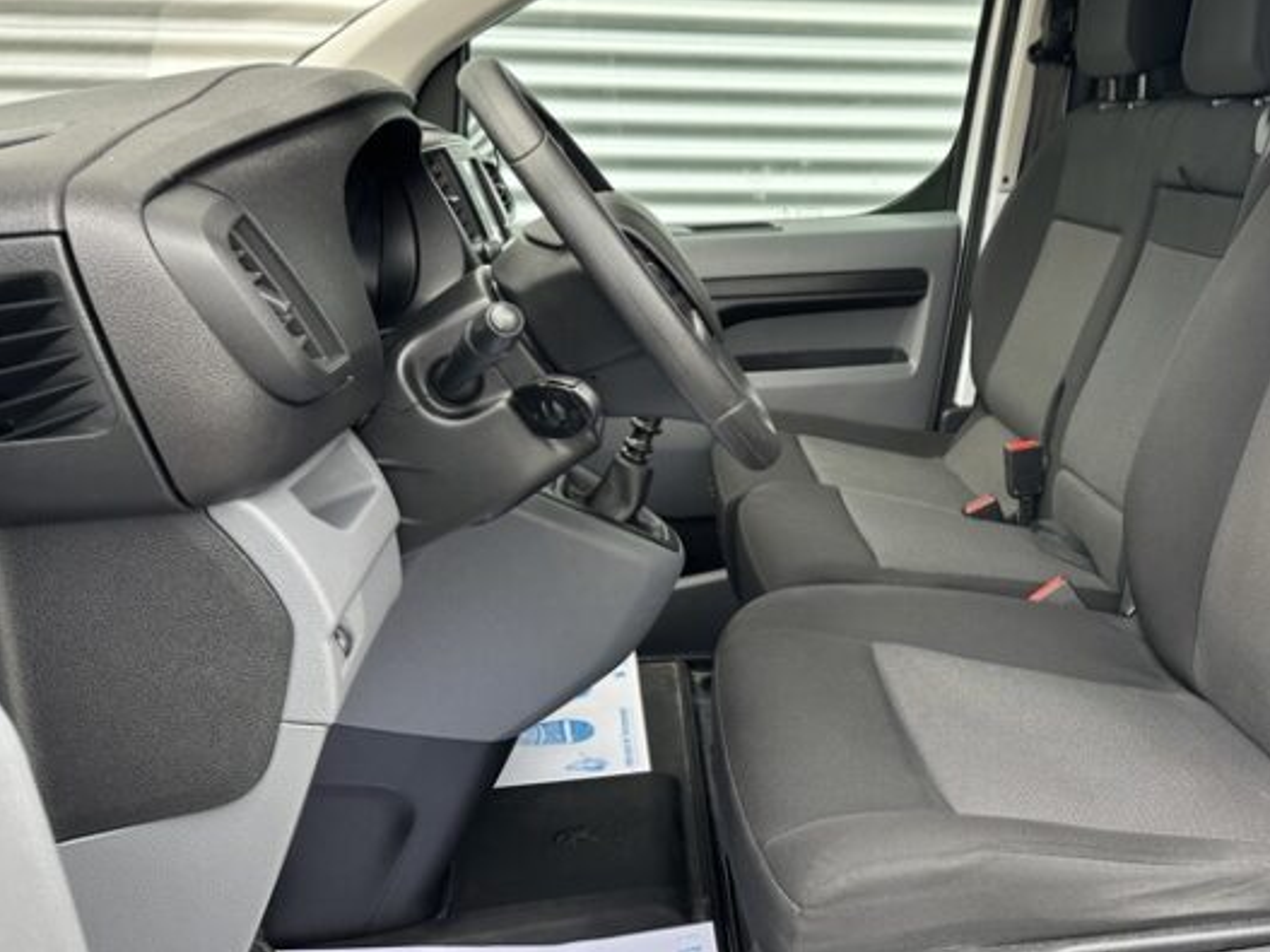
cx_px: 846
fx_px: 1284
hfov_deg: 51.7
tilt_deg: -9.8
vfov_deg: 40.5
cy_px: 378
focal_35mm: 35
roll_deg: -0.8
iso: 80
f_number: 1.78
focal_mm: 6.86
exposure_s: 1/121
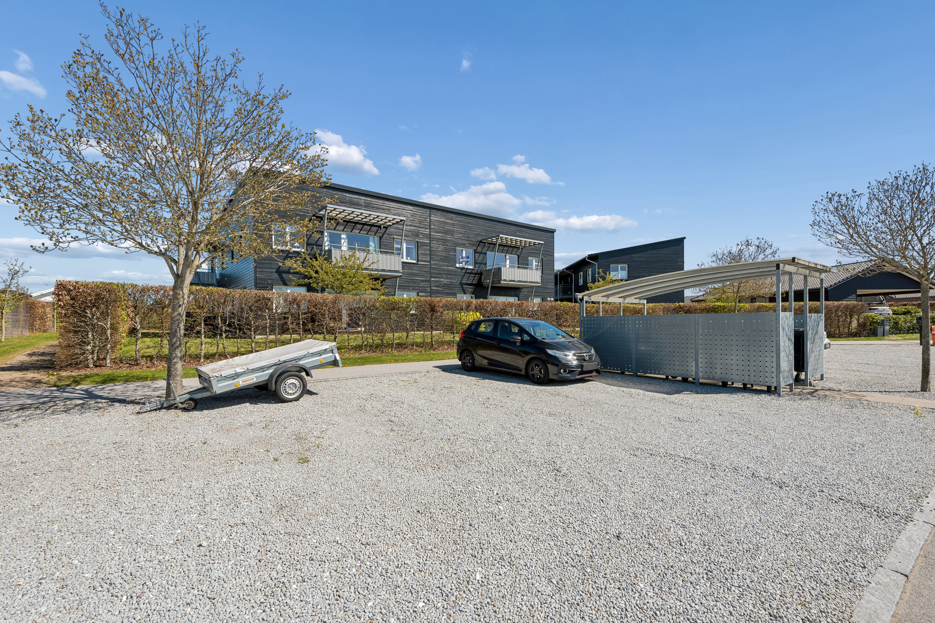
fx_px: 416
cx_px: 468
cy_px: 312
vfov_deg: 73.7
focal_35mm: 16
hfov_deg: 96.7
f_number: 13
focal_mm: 16
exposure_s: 1/125
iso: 110
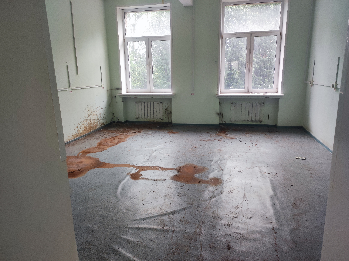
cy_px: 130
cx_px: 174
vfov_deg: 54.8
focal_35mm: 25
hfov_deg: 69.4
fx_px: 252
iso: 354
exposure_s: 1/100
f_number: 1.79
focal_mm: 4.7
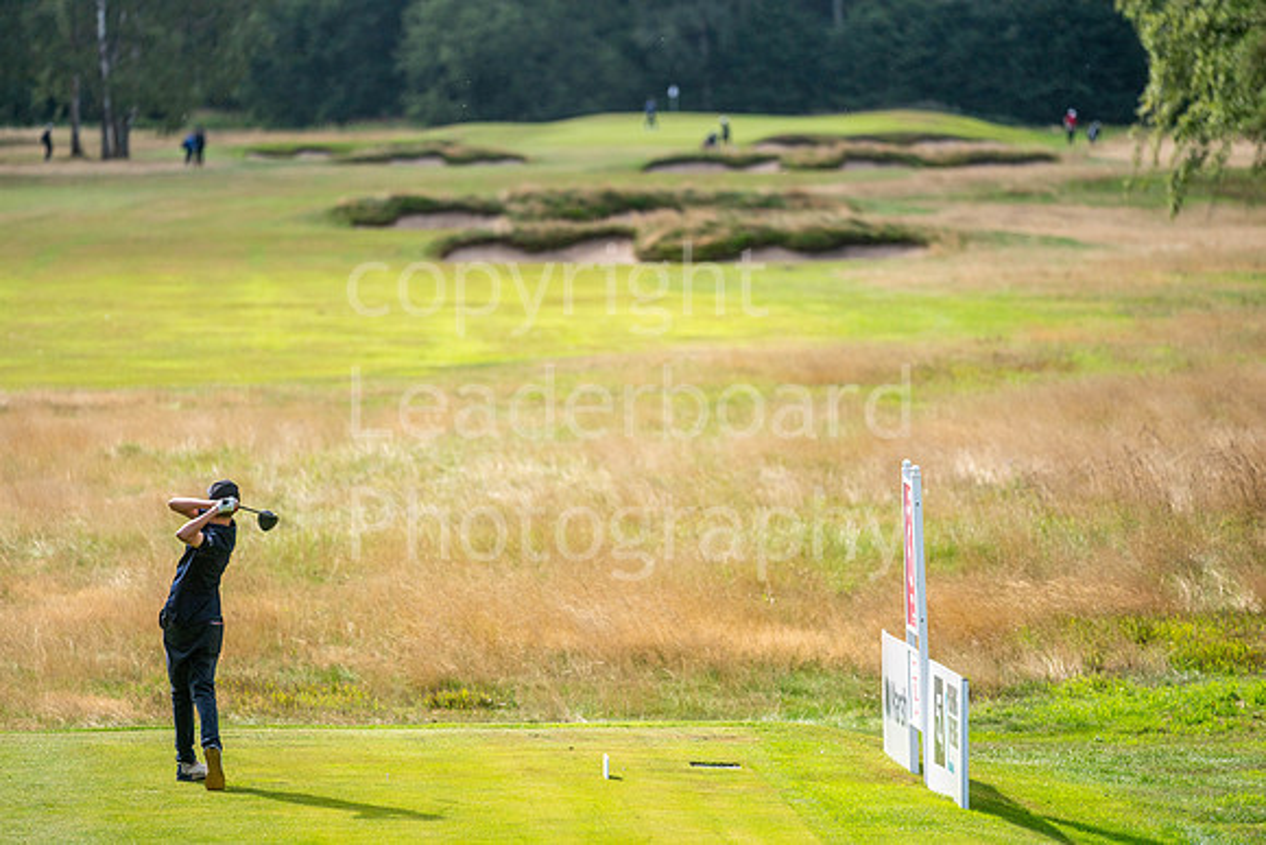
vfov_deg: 4.6
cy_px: 422
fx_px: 10552
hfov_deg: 6.9
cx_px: 633
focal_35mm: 300
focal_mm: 300
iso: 320
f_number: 4
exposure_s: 1/3200
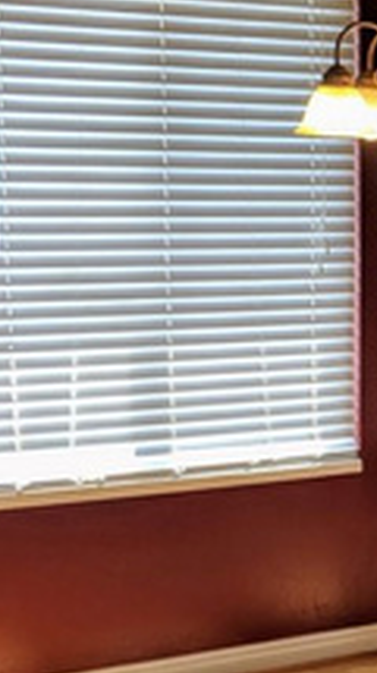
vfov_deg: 24.1
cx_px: 528
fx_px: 1568
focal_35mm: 88
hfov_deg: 13.1
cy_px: 456
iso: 52
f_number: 1.8
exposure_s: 1/120
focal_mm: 4.44
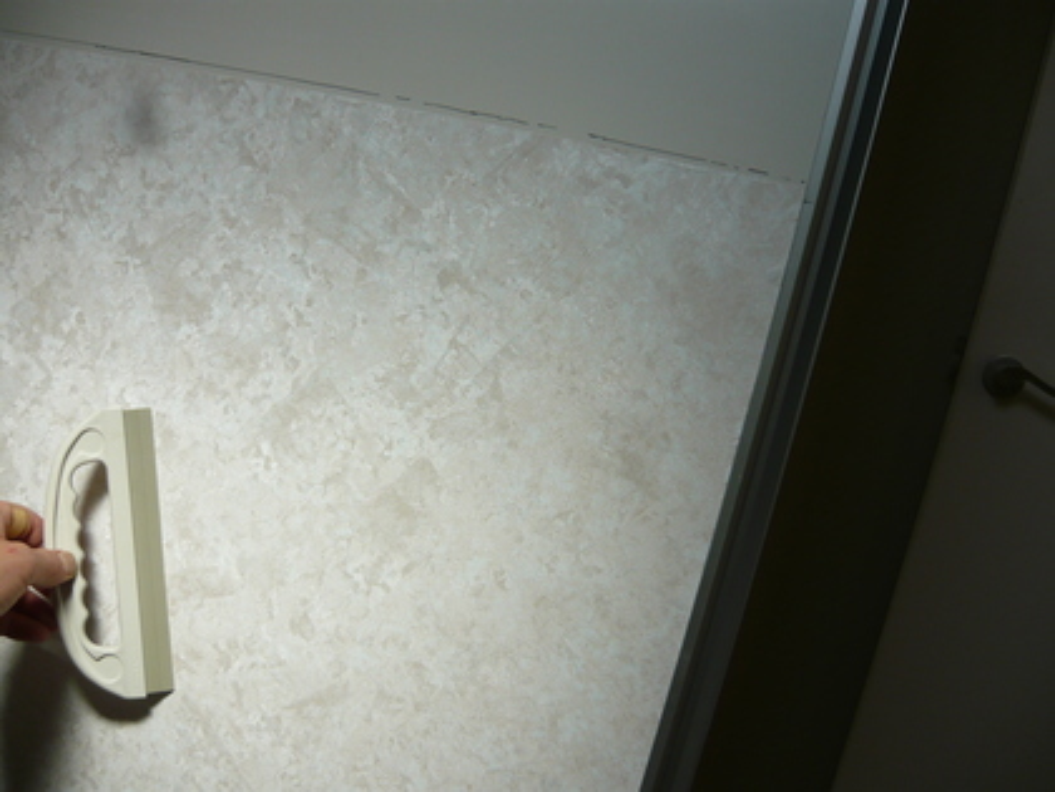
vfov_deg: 42.9
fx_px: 1006
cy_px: 396
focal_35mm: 33
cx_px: 528
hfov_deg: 55.4
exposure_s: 1/320
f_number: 2.8
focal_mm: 5.5
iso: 100
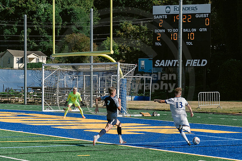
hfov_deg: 14.3
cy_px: 118
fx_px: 962
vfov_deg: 9.6
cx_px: 153
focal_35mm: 143
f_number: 5.6
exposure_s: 1/2500
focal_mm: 70
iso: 640
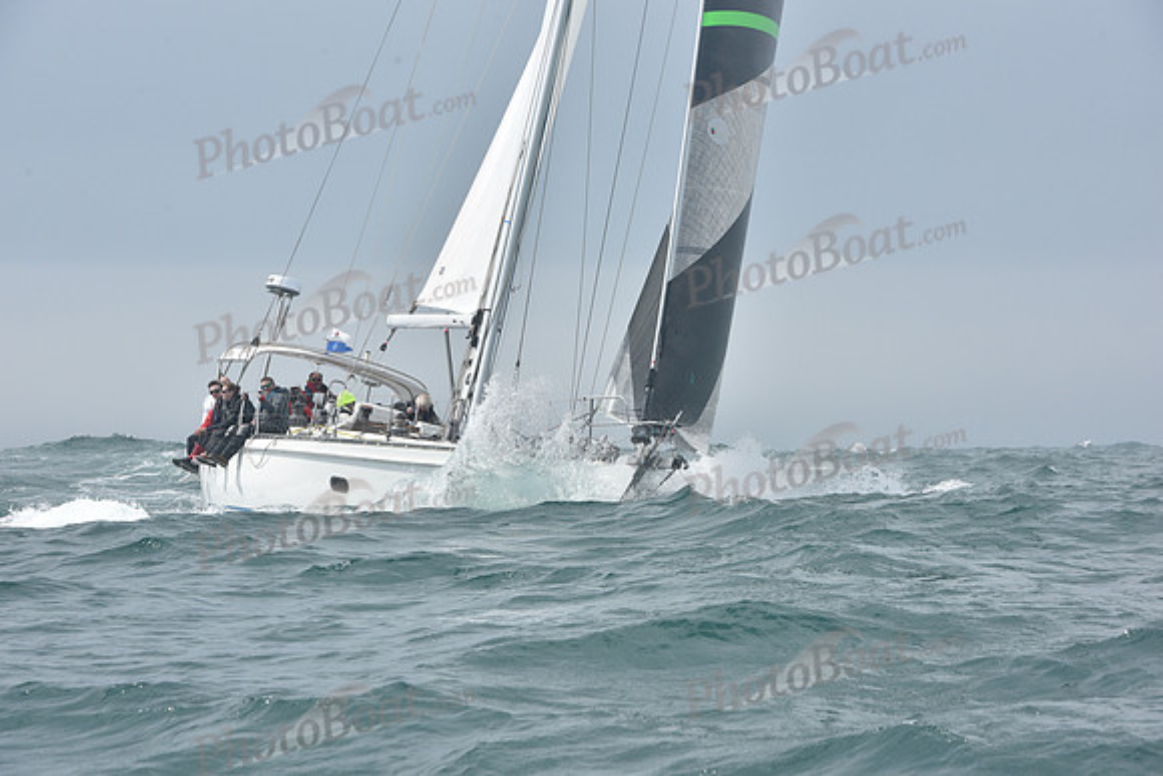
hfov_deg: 15.2
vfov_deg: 10.2
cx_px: 582
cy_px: 388
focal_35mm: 135
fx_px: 4362
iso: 320
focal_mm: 135
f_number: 11
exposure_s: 1/800
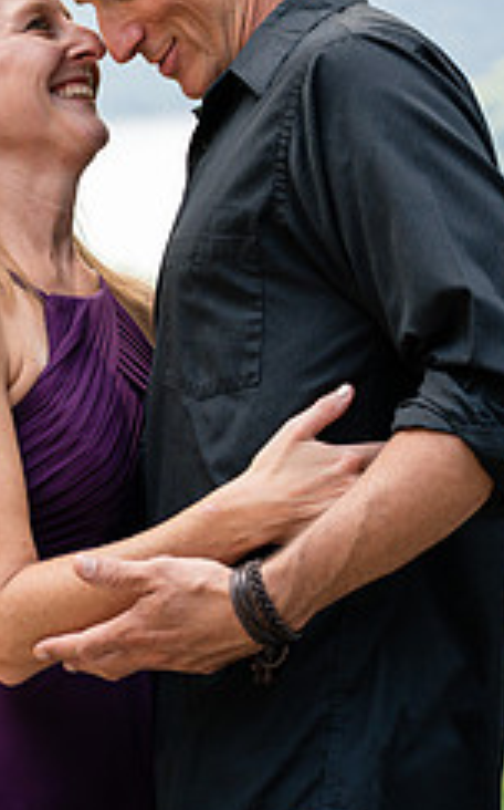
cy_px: 276
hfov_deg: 8.2
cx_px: 149
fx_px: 3525
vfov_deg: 13.1
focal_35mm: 160
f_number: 5
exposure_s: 1/800
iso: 800
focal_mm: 85
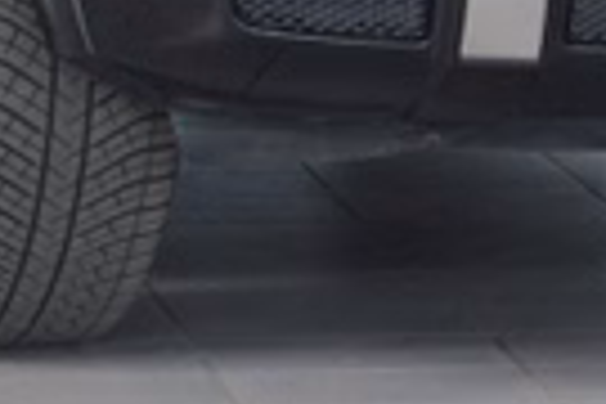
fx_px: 7877
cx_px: 440
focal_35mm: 468
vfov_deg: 2.9
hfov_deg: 4.4
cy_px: -400
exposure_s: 1/60
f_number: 5.3
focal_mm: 66
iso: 640
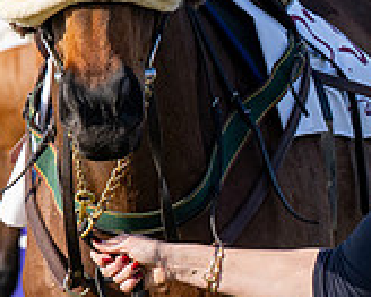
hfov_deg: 4.2
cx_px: 413
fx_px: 5081
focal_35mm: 463
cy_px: 102
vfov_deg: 3.3
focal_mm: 77
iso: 200
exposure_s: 1/1600
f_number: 4.5
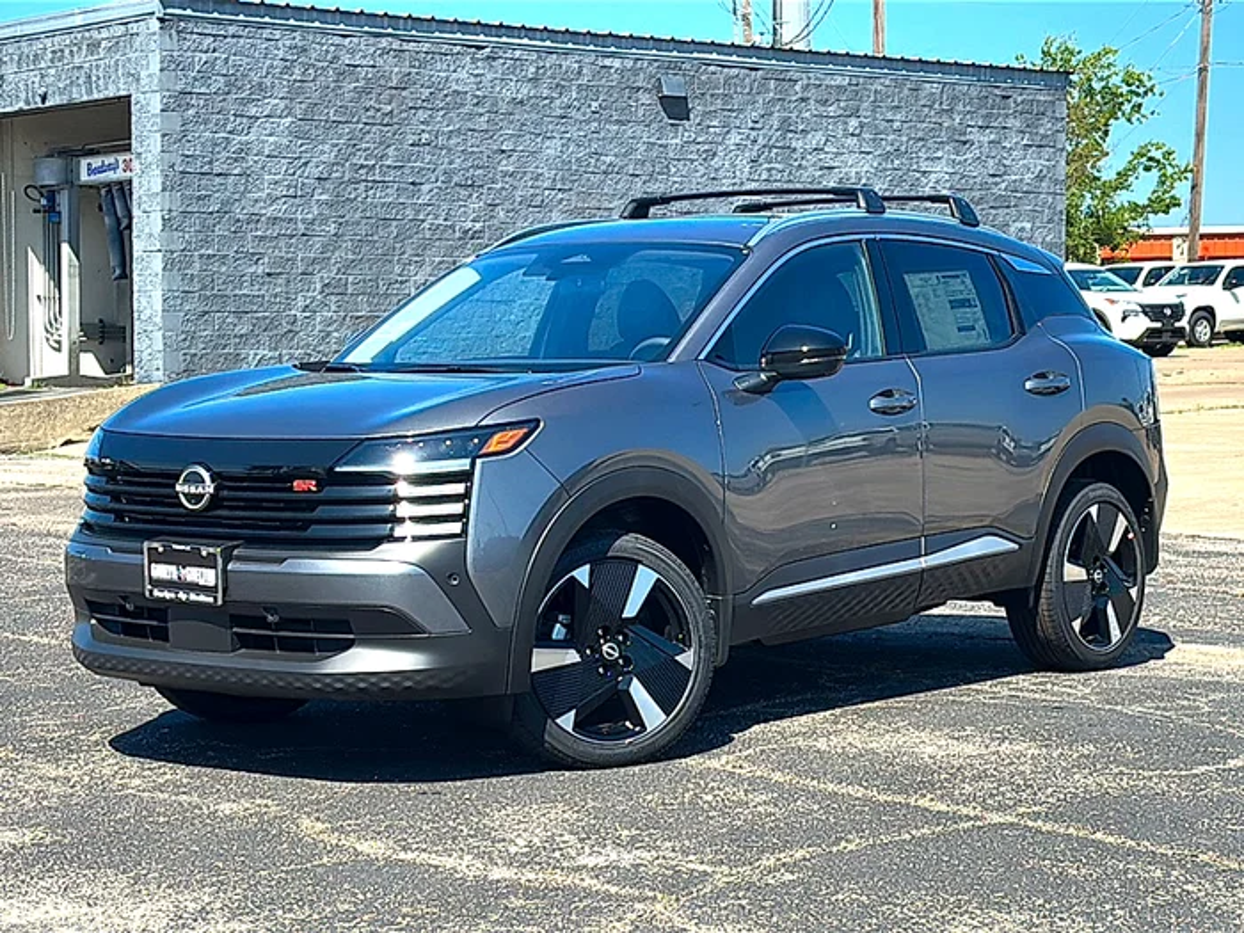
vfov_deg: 22.6
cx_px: 622
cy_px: 466
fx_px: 2336
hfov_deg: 29.8
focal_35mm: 65
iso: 80
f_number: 1.78
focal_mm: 6.86
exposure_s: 1/2985
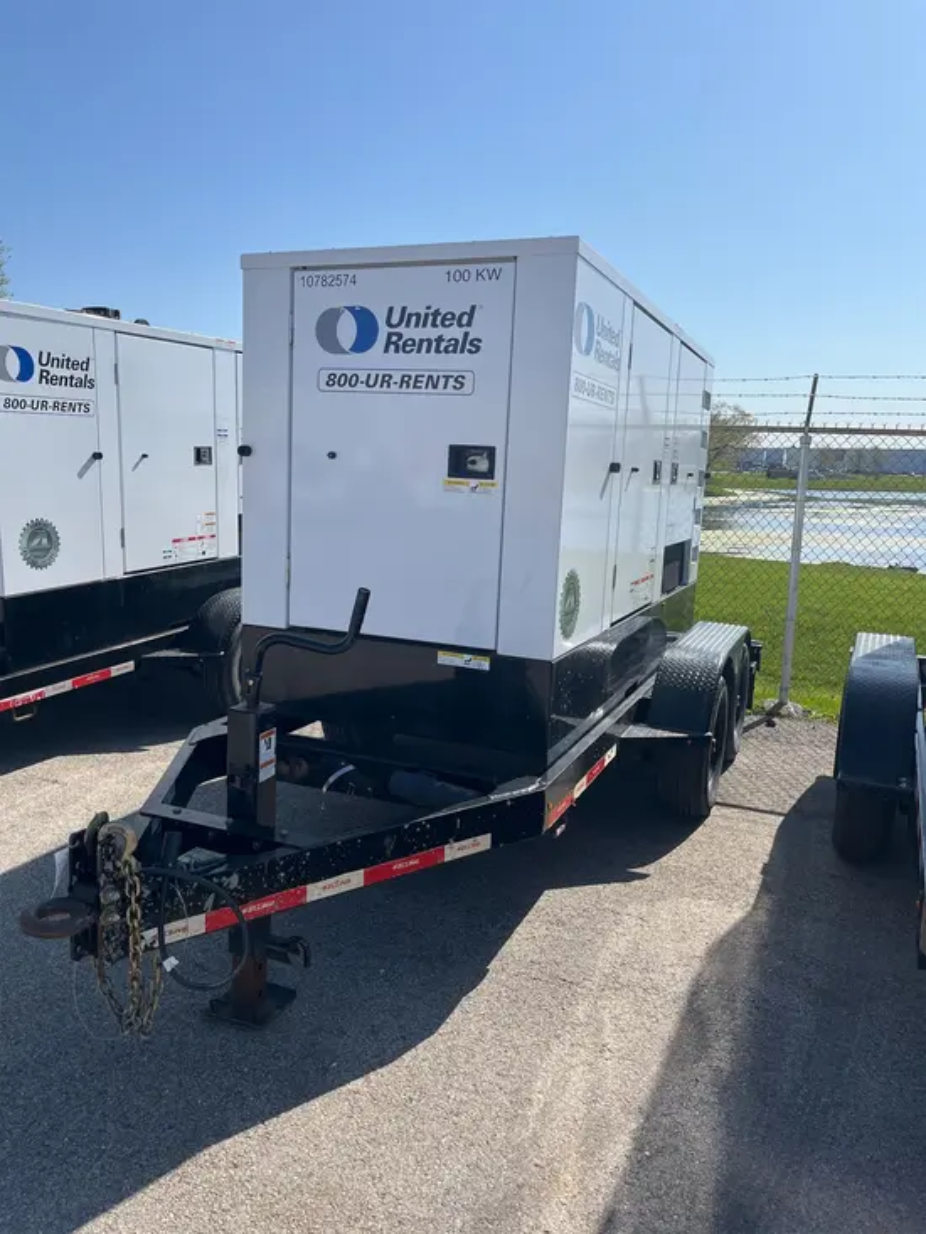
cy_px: 617
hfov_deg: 53.1
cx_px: 463
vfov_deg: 67.3
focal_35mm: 26
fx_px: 927
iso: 50
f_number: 1.6
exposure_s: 1/4651
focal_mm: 5.1
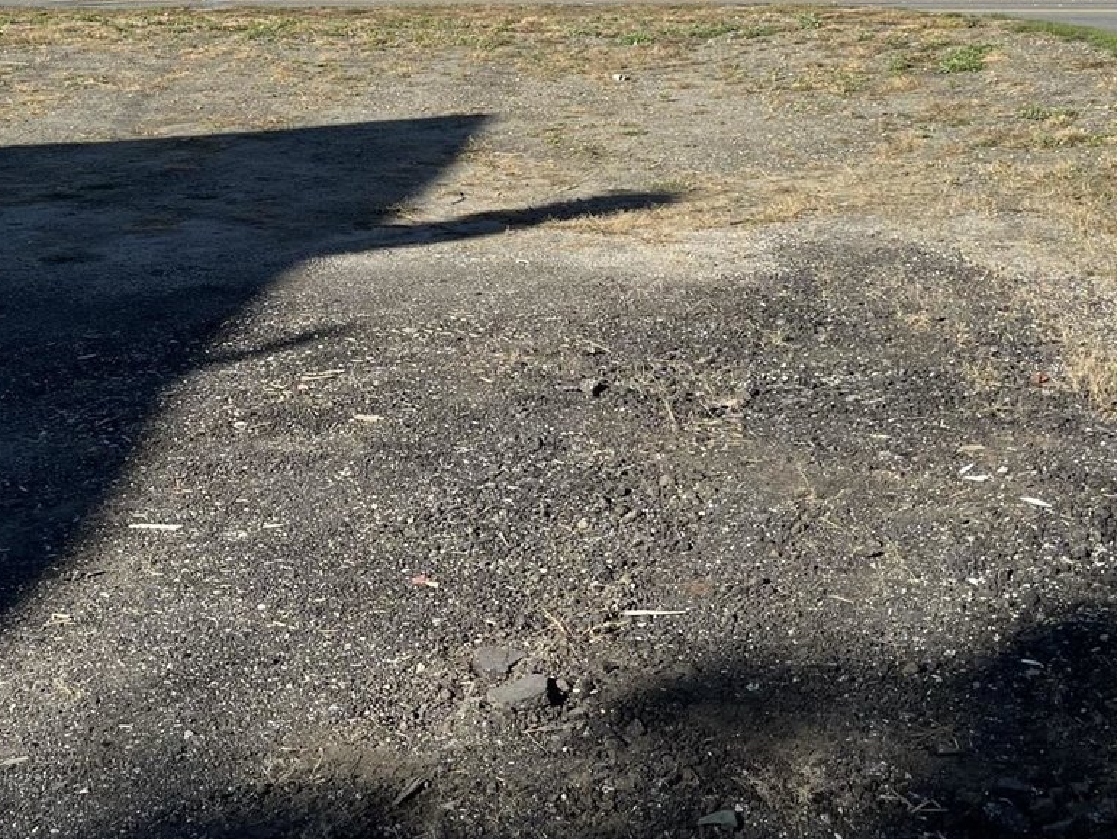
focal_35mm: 54
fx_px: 1743
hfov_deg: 35.5
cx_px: 490
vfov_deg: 25.7
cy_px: -6
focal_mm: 5.1
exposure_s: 1/2899
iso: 50
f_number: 1.6
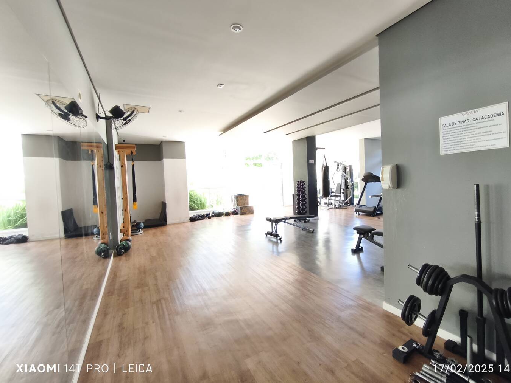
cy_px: 185
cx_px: 271
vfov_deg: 78.1
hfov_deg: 94.4
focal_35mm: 16
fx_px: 236
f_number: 2.2
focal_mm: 1.91
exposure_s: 1/40
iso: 160
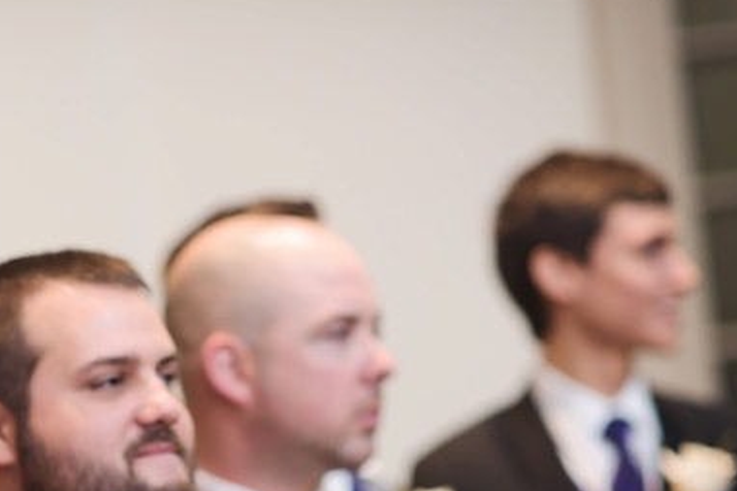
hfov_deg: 11.9
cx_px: 45
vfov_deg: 8.0
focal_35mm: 172
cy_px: 422
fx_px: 3520
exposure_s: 1/250
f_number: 2.2
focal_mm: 85
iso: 1000
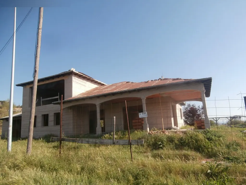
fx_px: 171
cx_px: 123
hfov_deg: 71.6
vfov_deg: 56.8
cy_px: 92
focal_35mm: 24
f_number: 3
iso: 100
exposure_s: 1/800
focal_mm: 4.2
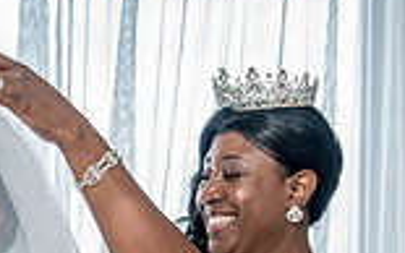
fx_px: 1391
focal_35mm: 126
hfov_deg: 16.2
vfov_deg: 9.8
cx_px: -24
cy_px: 486
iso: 640
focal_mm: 33
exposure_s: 1/200
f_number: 4
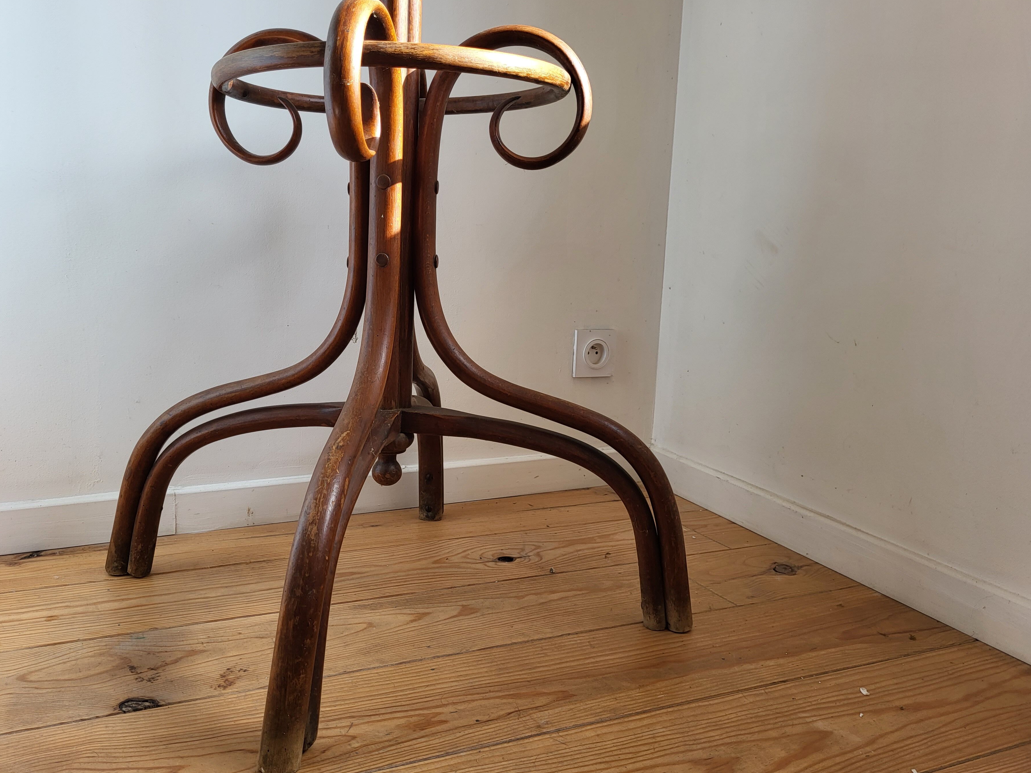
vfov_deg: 48.2
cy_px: 395
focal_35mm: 29
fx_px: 864
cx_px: 467
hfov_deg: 61.5
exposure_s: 1/308
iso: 40
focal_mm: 5.4
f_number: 1.8
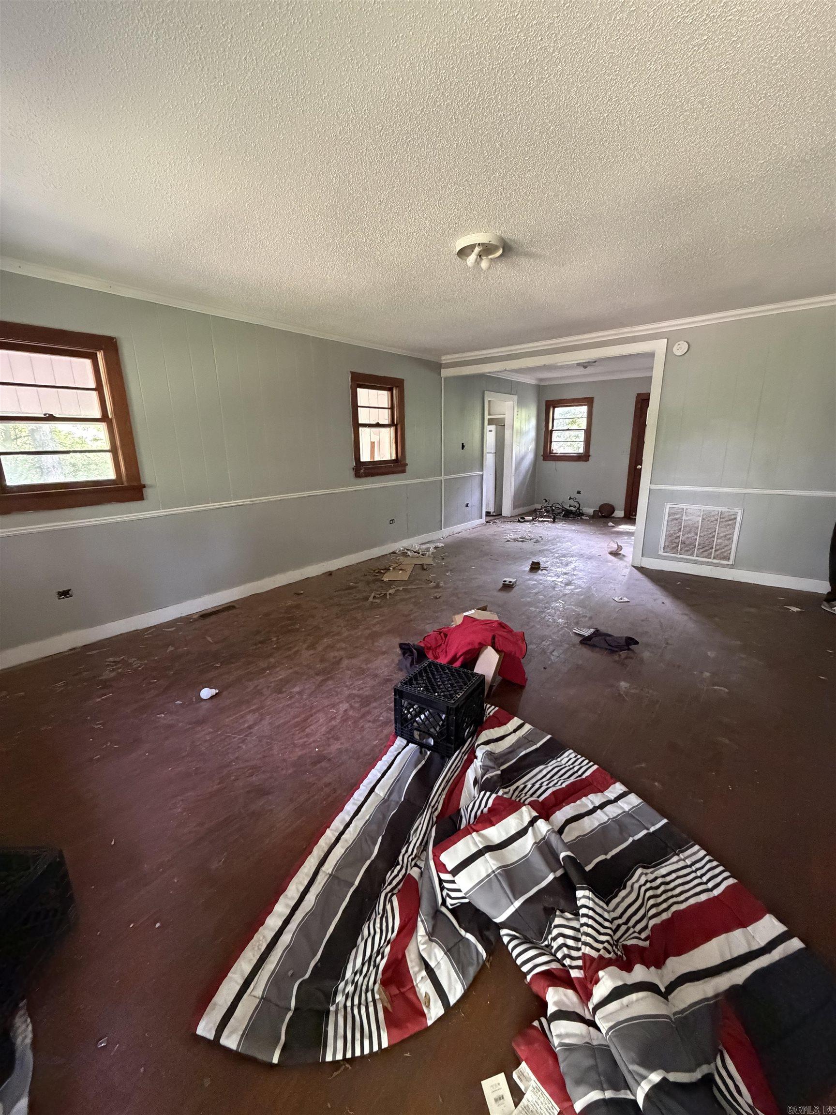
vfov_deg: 102.1
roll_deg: +1.5
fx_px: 451
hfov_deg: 85.7
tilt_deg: -14.6
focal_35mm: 14
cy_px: 558
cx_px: 418
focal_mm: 2.22
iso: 1000
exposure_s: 1/60
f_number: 2.2
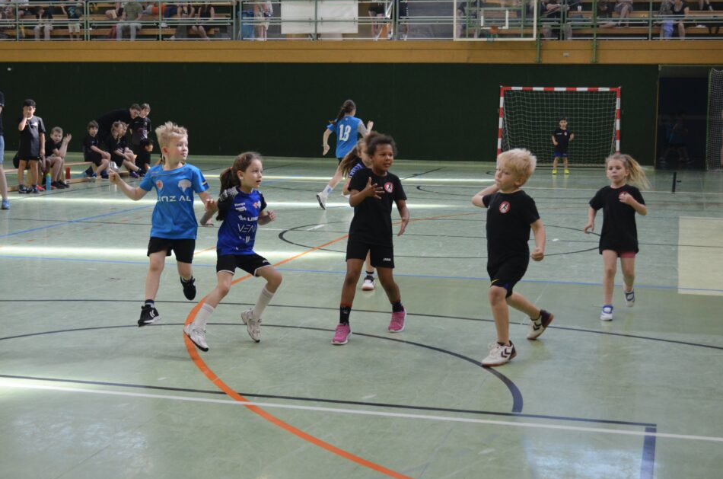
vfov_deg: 24.5
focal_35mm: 55
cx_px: 377
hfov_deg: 36.3
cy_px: 254
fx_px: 1102
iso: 1400
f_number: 5
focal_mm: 34
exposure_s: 1/500
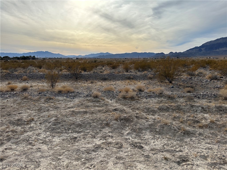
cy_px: 85
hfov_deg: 71.6
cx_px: 114
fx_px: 157
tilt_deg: -11.9
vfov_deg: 56.8
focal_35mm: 24
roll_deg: -0.3
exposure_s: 1/9709
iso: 80
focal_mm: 6.86
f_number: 1.78
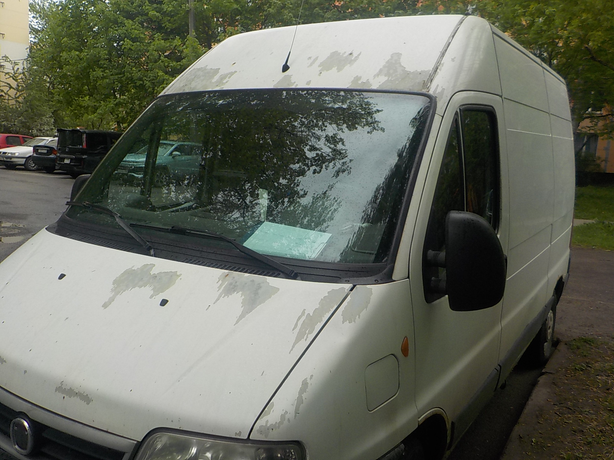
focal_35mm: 30
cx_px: 307
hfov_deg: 60.0
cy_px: 230
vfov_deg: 46.8
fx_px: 532
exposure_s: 1/250
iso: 125
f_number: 3.3
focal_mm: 4.1
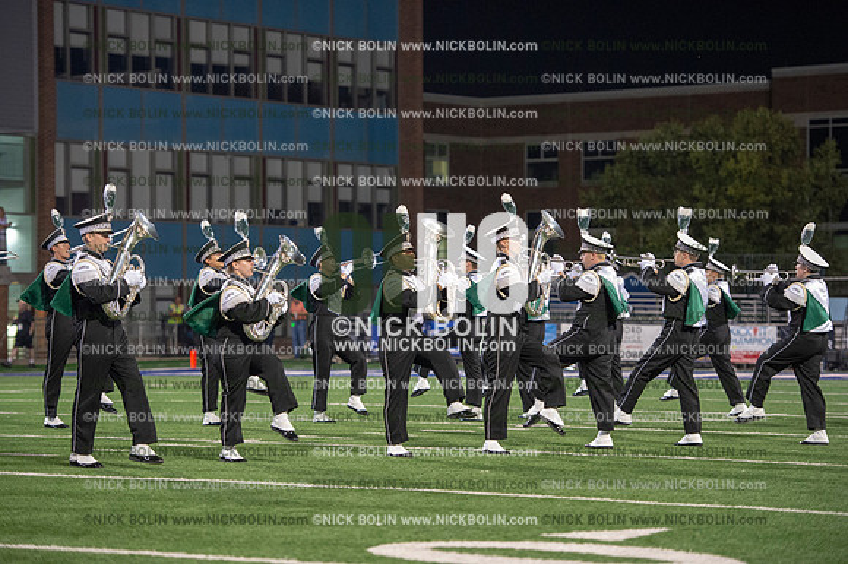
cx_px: 424
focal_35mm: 122
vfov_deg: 11.2
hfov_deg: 16.8
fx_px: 2872
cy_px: 282
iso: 4000
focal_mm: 122
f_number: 2.8
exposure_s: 1/250
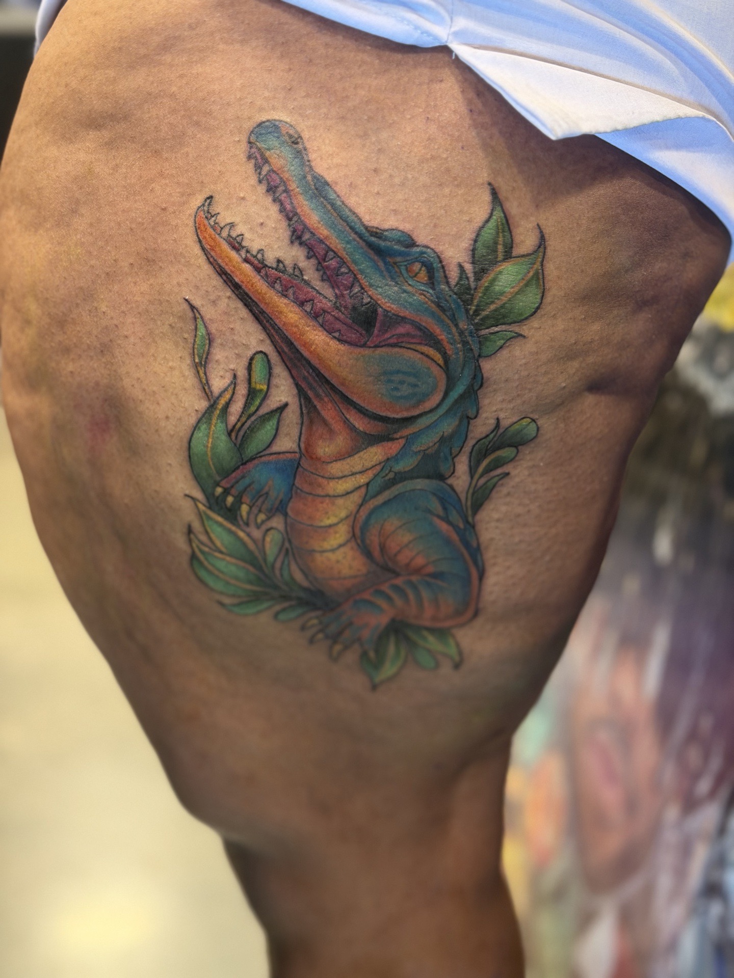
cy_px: 489
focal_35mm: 48
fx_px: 1357
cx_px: 367
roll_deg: -1.9
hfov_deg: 30.3
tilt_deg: -21.0
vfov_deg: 39.7
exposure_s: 1/40
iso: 500
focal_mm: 6.76
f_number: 1.78
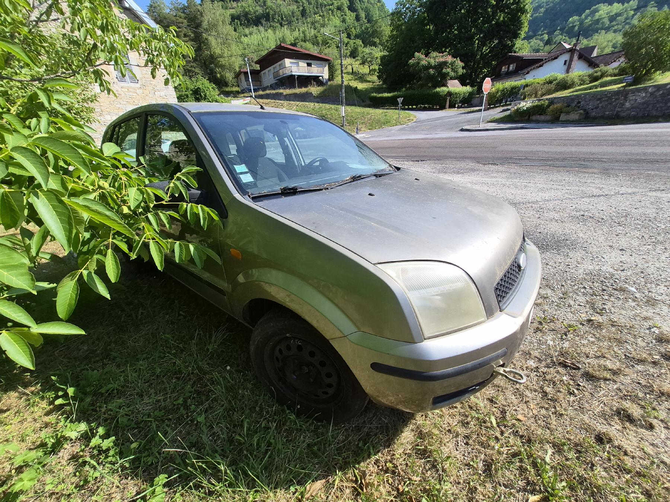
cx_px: 335
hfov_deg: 106.2
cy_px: 251
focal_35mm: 13
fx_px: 252
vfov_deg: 89.9
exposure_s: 1/1667
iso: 40
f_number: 2.2
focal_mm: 1.74
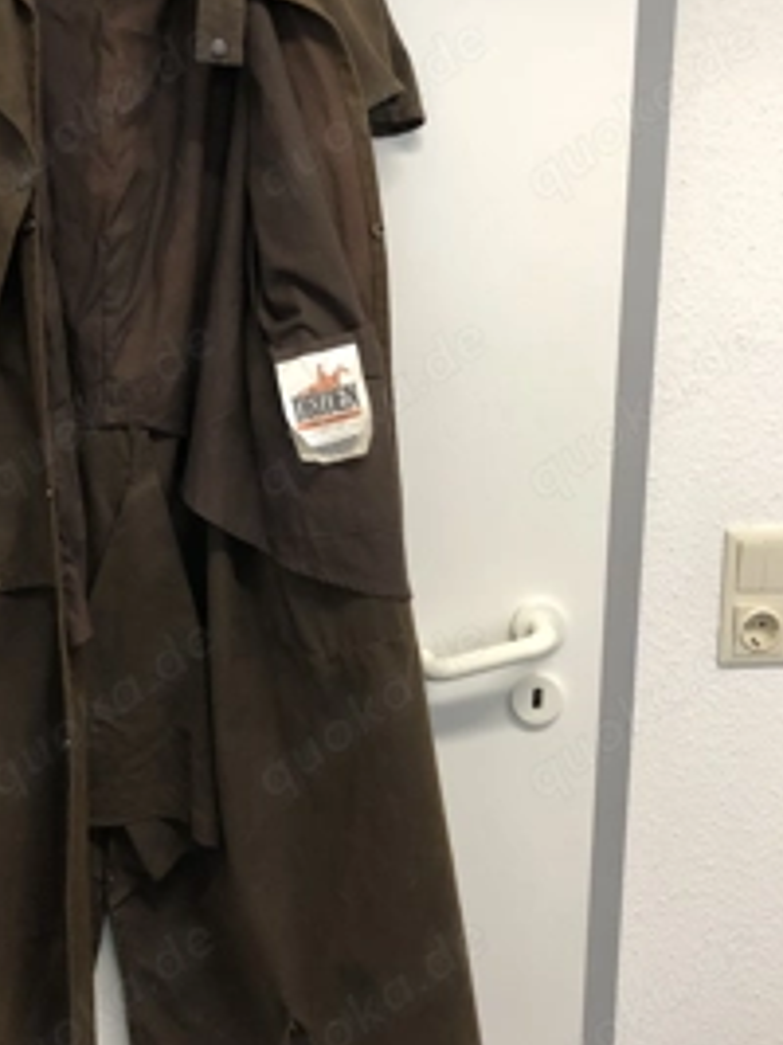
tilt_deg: -11.3
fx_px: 1268
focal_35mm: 42
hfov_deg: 33.9
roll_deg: +0.3
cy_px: 470
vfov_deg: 44.8
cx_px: 243
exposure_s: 1/20
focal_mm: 3.99
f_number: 1.8
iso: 40
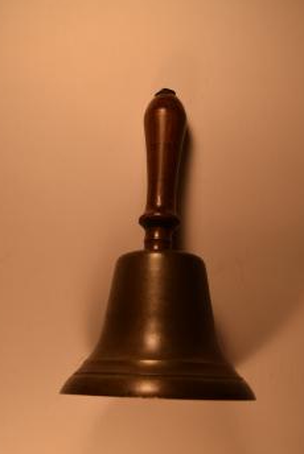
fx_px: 551
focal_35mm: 44
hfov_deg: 30.8
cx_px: 137
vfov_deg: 44.7
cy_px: 257
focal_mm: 25
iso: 200
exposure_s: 1/320
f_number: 7.1
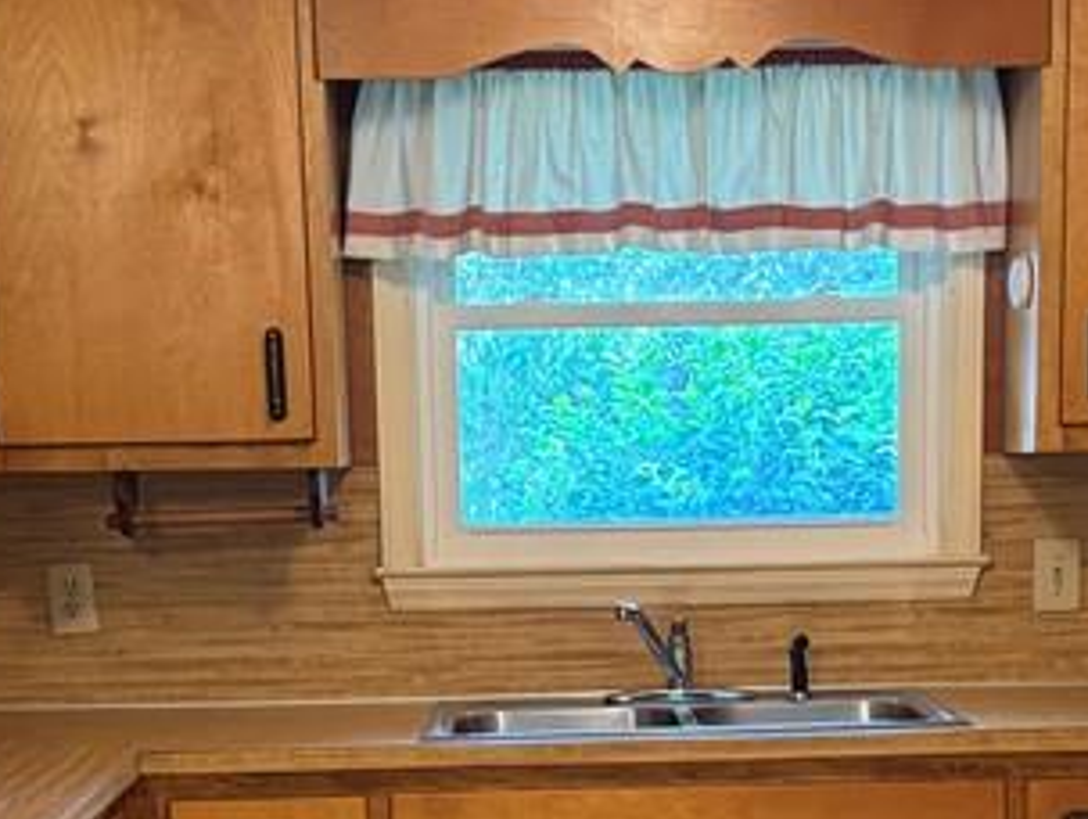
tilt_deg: -9.4
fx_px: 2549
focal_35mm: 81
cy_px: 855
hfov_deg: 24.1
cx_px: 582
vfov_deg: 17.7
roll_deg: +0.7
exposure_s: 1/60
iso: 400
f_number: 1.78
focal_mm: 6.76
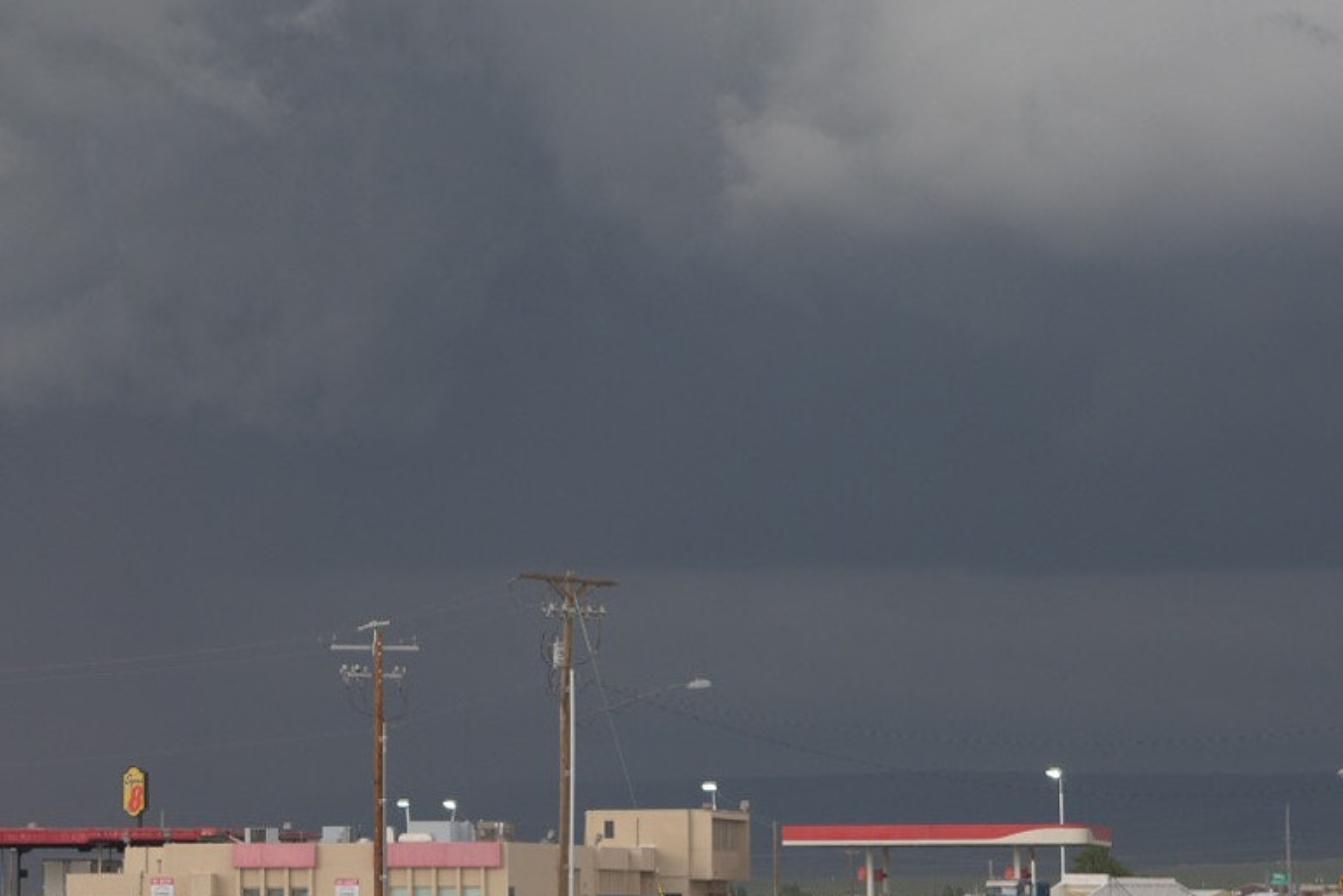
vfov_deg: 8.0
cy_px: 55
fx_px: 6381
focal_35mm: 171
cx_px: 251
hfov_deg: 12.0
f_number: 7.1
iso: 160
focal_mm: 55
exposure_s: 1/100
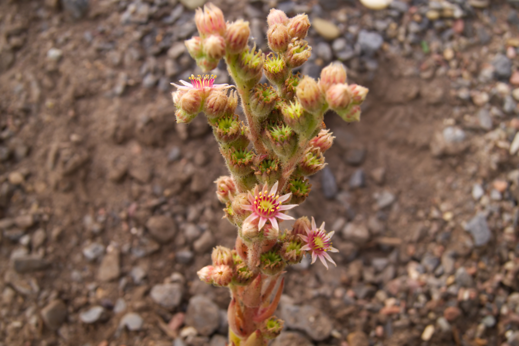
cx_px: 260
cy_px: 173
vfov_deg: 25.8
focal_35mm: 52
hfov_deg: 37.9
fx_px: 757
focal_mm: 35
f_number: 8
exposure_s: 1/60
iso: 160
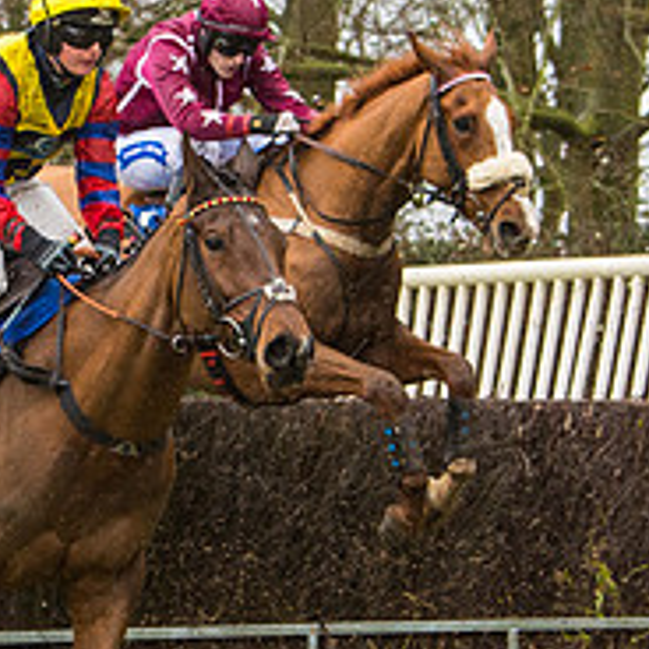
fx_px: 6427
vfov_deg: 5.8
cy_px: 236
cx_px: 24
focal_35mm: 303
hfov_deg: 5.8
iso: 1000
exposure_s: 1/1000
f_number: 4
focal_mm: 70
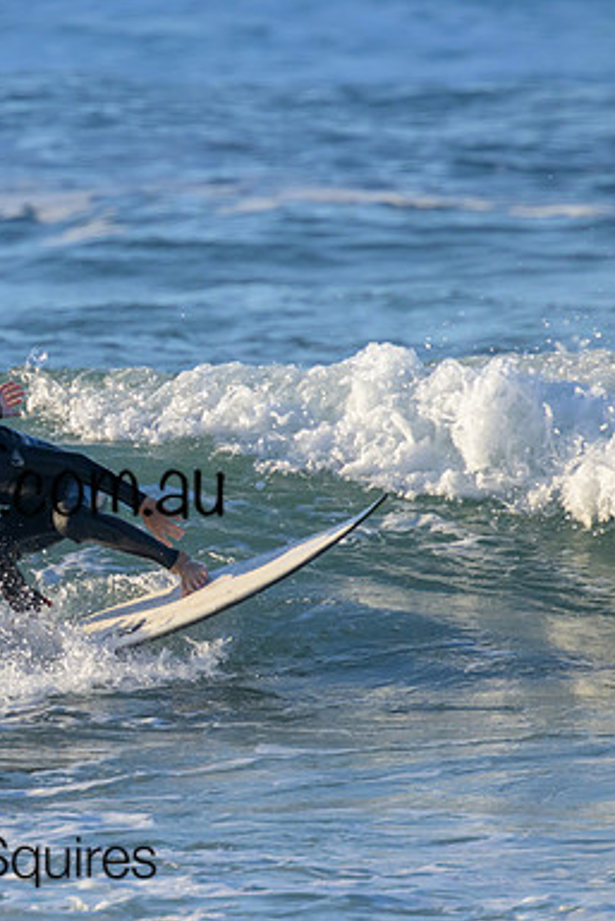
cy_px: 460
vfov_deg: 1.7
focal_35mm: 1206
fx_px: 30874
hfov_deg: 1.1
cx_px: -29
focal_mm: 800
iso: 2800
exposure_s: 1/2000
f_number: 11
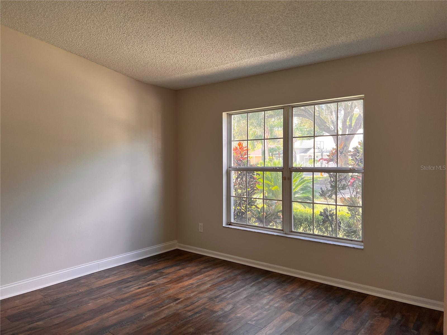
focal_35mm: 26
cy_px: 168
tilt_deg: -2.1
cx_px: 224
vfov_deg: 53.1
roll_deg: +0.2
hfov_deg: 67.3
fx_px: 336
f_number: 1.5
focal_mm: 5.7
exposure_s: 1/120
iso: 125
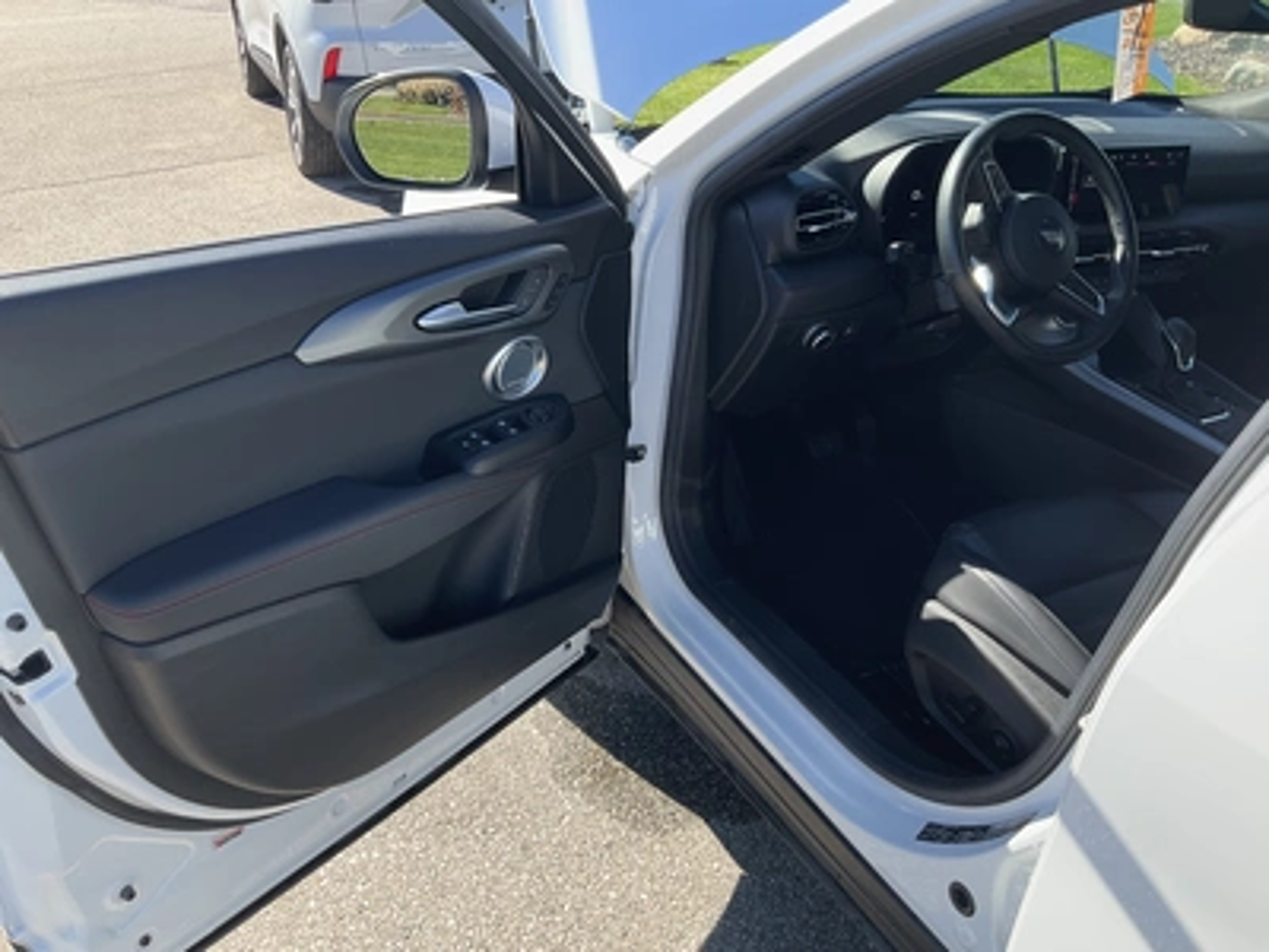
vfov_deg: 48.2
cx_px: 634
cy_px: 476
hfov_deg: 61.7
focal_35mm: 29
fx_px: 1063
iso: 25
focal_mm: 3
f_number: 1.8
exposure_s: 1/422
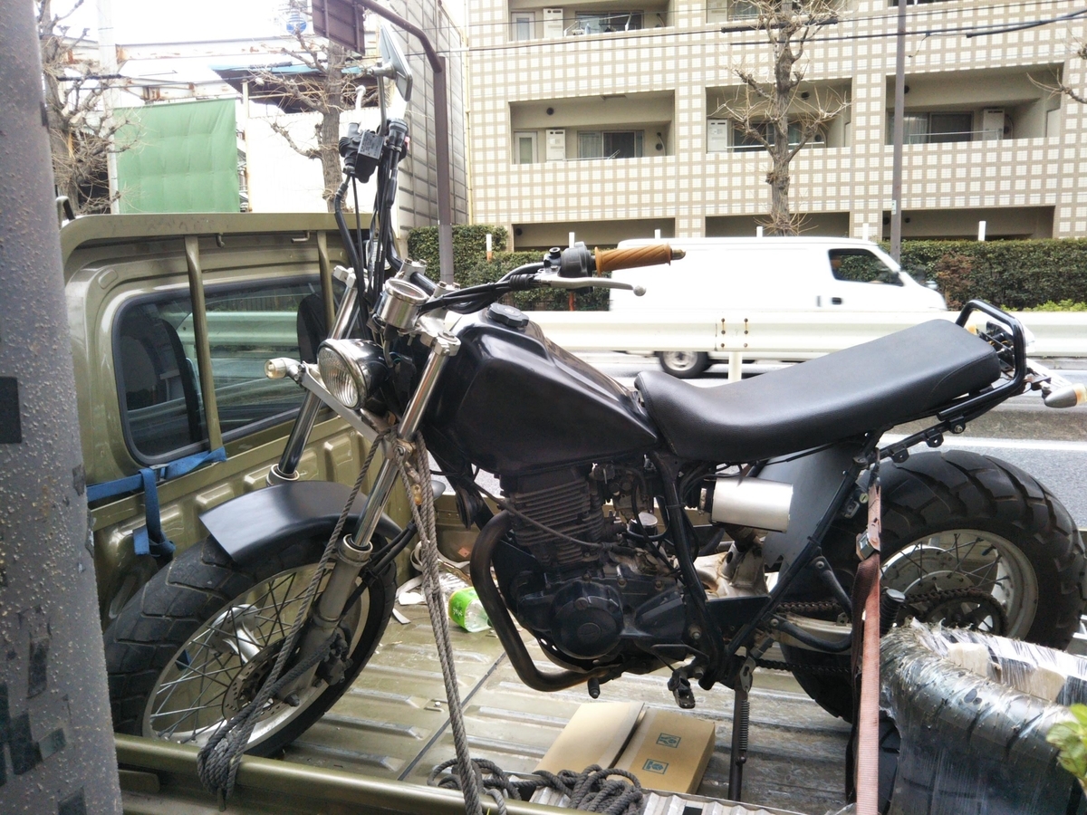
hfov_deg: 60.0
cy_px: 408
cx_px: 544
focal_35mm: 30
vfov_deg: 46.8
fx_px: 942
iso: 55
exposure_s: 1/126
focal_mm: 4
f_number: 2.2
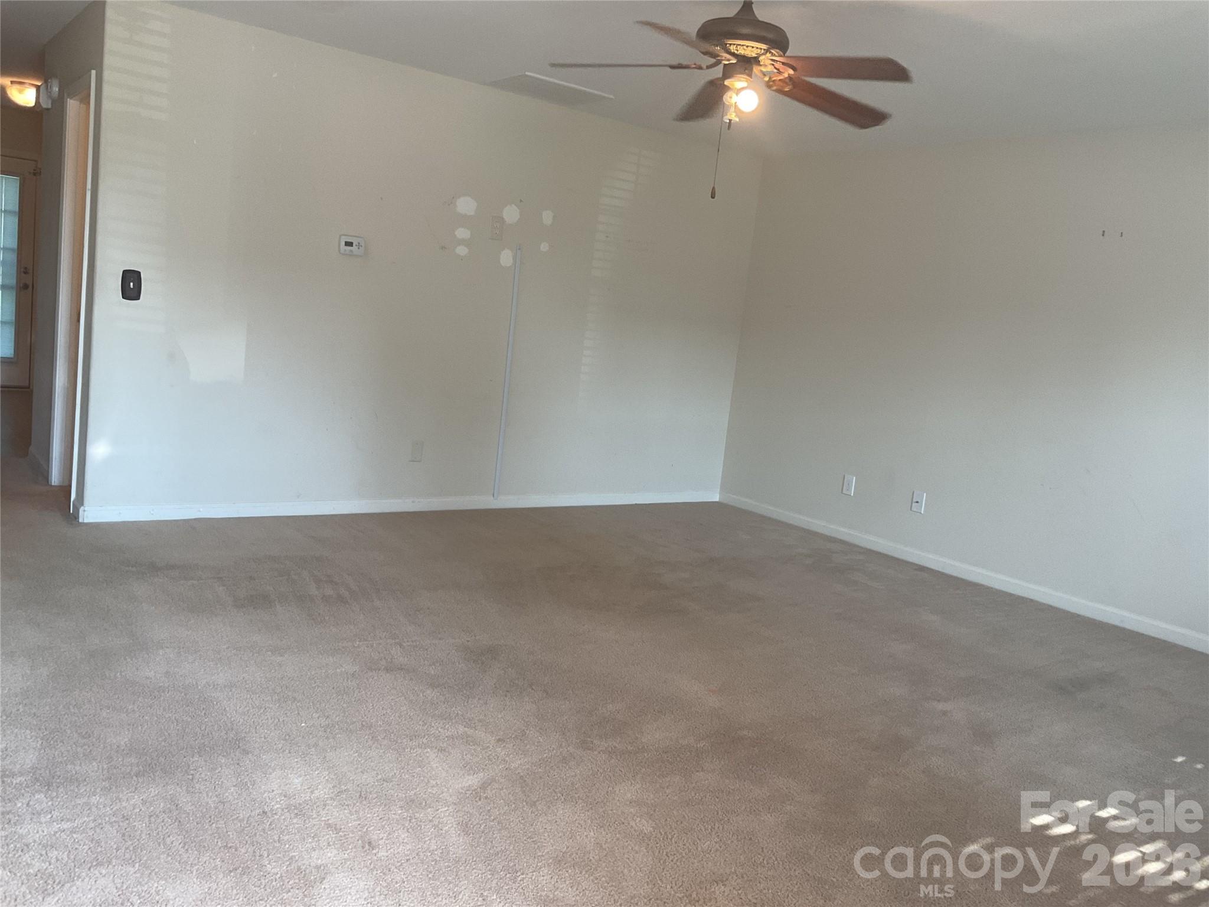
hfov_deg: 61.7
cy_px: 454
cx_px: 604
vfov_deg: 48.2
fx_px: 1013
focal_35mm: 29
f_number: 1.8
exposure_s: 1/120
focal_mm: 3
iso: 64
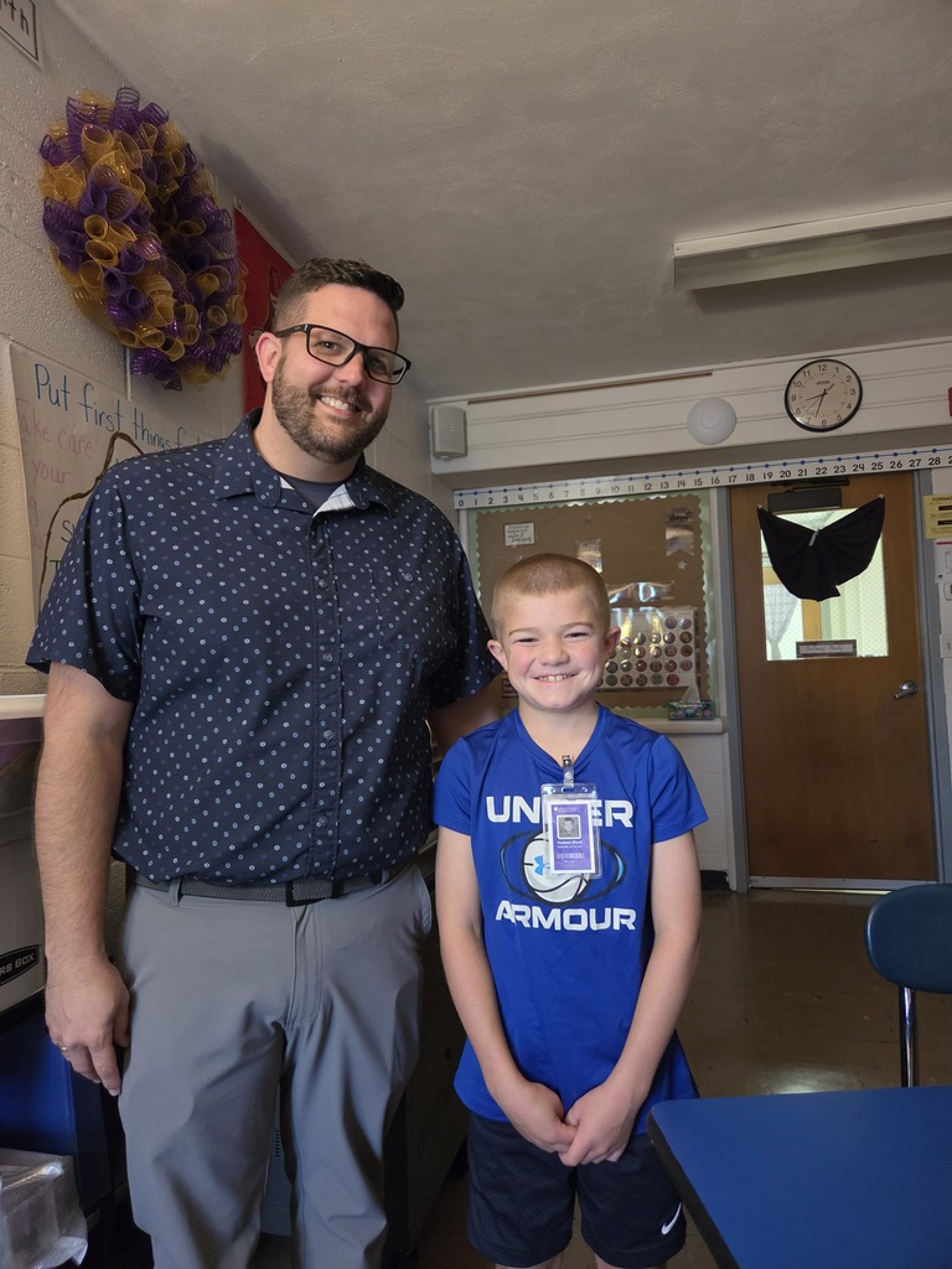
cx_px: 476
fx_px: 843
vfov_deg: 73.9
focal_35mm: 23
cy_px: 634
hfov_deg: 58.9
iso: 1250
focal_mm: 5.4
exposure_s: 1/60
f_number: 1.8
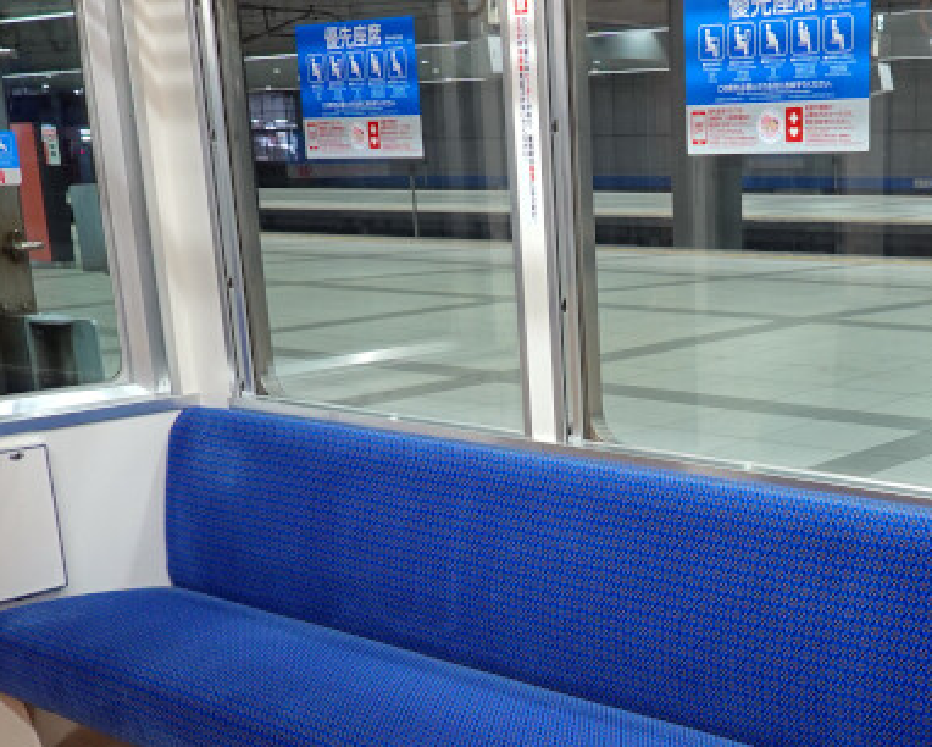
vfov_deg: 28.1
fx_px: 1463
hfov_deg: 33.9
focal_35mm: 53
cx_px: 798
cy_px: 596
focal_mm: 9
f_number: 2.8
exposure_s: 1/30
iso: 250
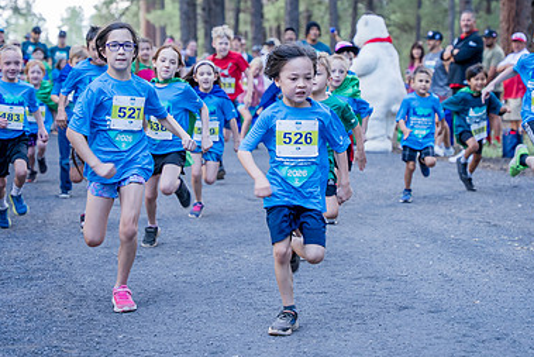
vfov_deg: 12.8
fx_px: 1588
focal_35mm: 107
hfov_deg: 19.1
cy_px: 114
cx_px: 282
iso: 400
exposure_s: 1/250
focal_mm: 70
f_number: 3.2
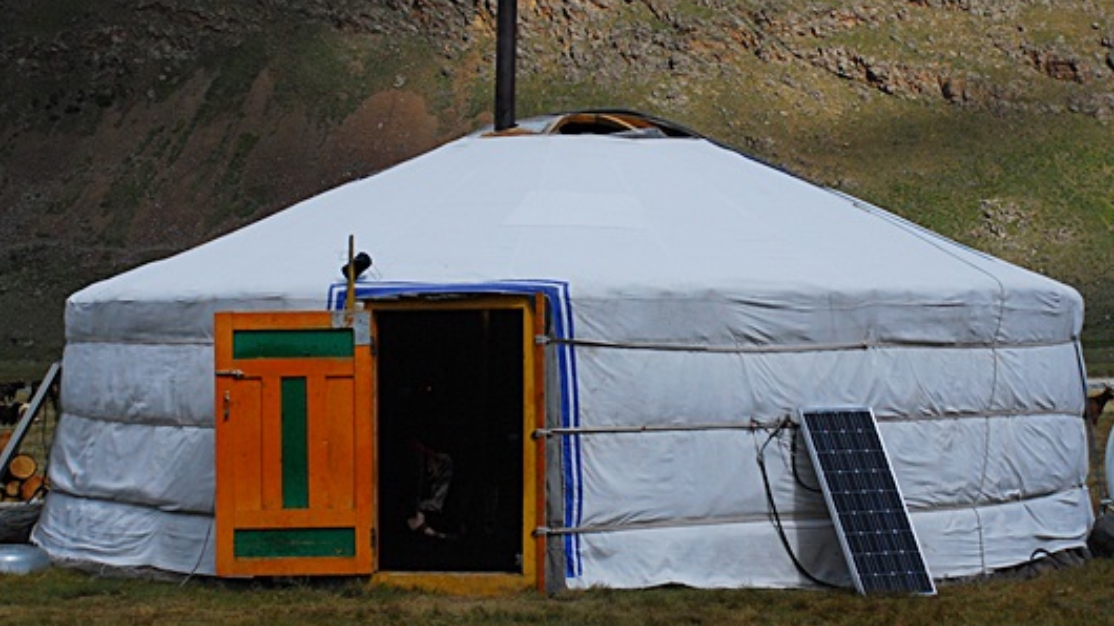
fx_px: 2806
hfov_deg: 22.5
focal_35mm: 95
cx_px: 565
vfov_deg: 12.7
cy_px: 284
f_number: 5.6
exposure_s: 1/2500
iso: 400
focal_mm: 40
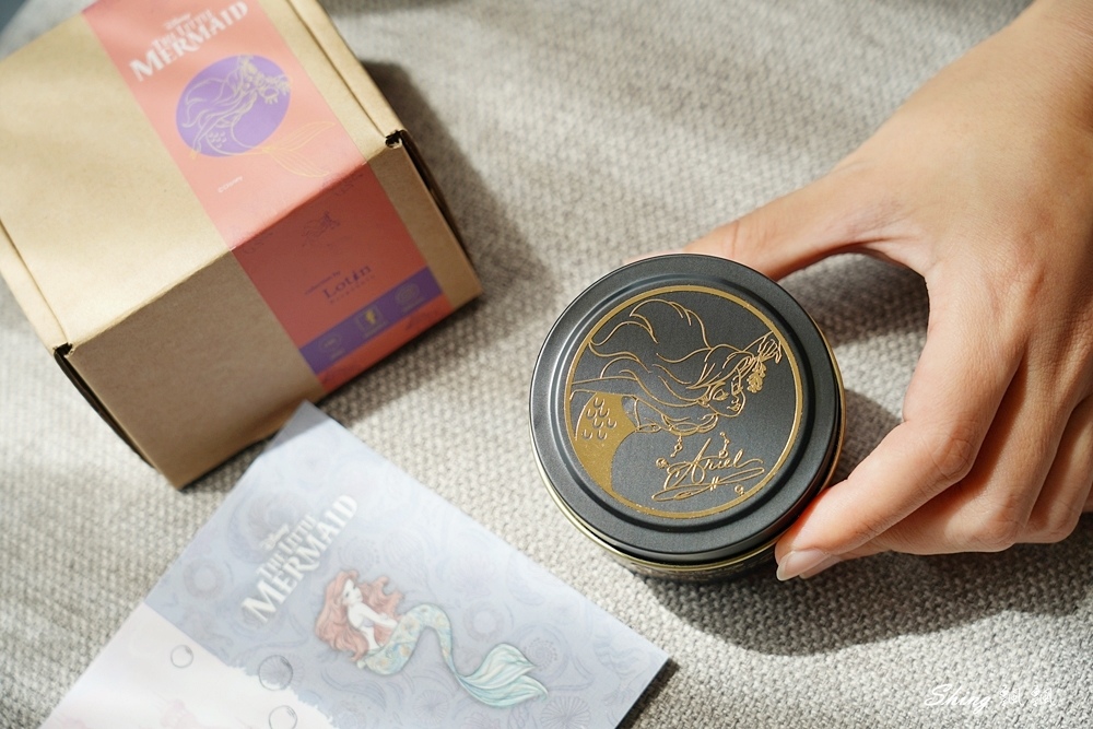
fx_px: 2672
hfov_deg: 23.1
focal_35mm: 88
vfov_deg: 15.5
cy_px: 364
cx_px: 546
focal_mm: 88
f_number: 5.6
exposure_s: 1/160
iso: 100
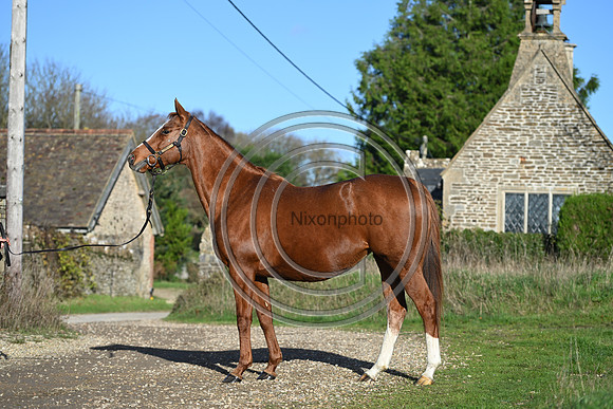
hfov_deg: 20.8
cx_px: 306
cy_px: 204
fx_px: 1669
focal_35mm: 98
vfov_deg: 14.0
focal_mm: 98
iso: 100
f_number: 3.5
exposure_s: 1/1250
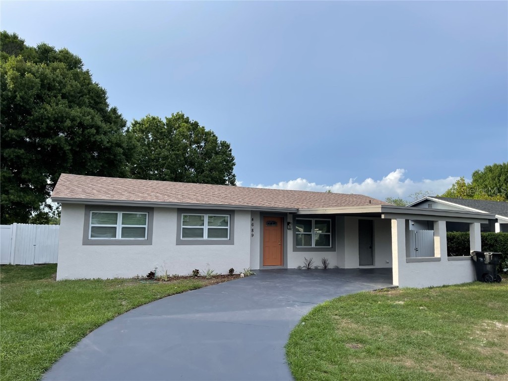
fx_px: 367
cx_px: 254
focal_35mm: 25
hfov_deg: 69.4
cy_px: 190
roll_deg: -0.8
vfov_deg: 54.9
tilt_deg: +4.5
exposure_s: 1/1164
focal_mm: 5.1
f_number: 1.6
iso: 32
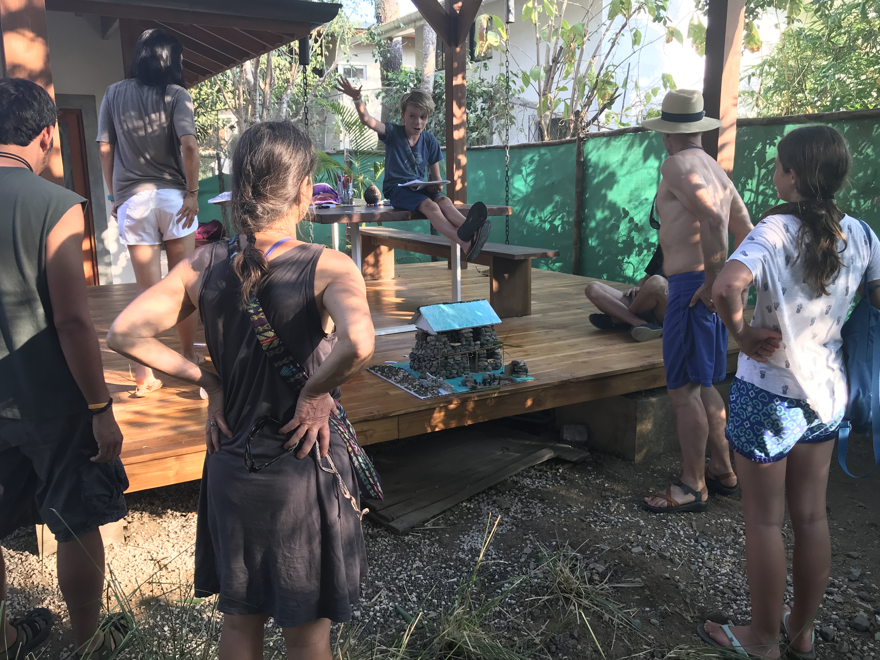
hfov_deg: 61.6
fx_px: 737
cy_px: 328
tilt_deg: -11.1
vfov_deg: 48.2
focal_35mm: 29
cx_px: 453
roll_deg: +0.1
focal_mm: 3.99
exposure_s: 1/120
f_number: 1.8
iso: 25
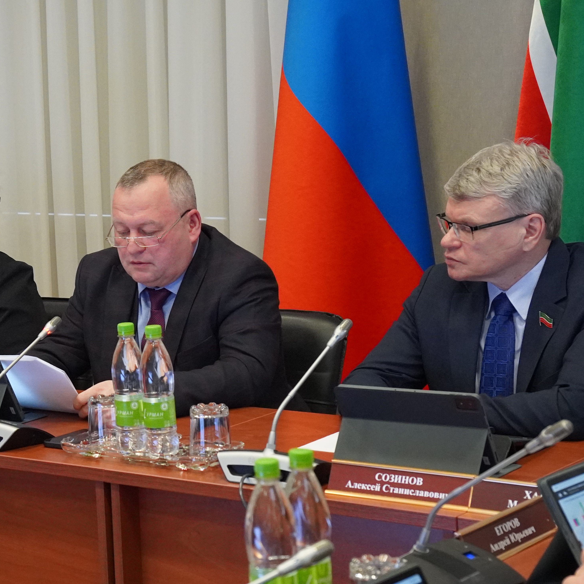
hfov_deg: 17.3
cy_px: 330
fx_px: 1890
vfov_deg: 17.6
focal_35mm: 99
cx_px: 60
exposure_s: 1/160
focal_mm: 38
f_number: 4
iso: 4000
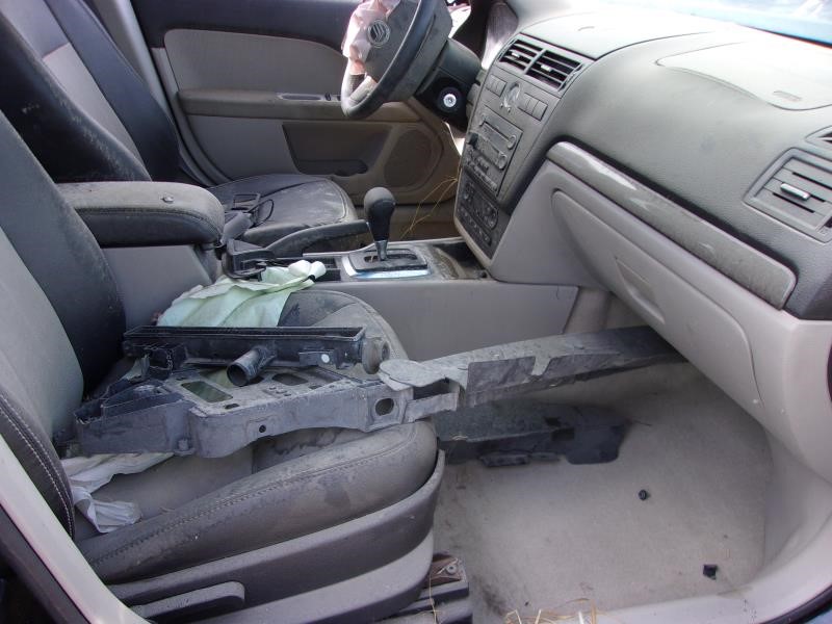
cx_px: 416
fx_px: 649
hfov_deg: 65.3
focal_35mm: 27
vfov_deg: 51.4
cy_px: 312
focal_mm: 4.9
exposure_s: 1/75
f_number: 3
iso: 80
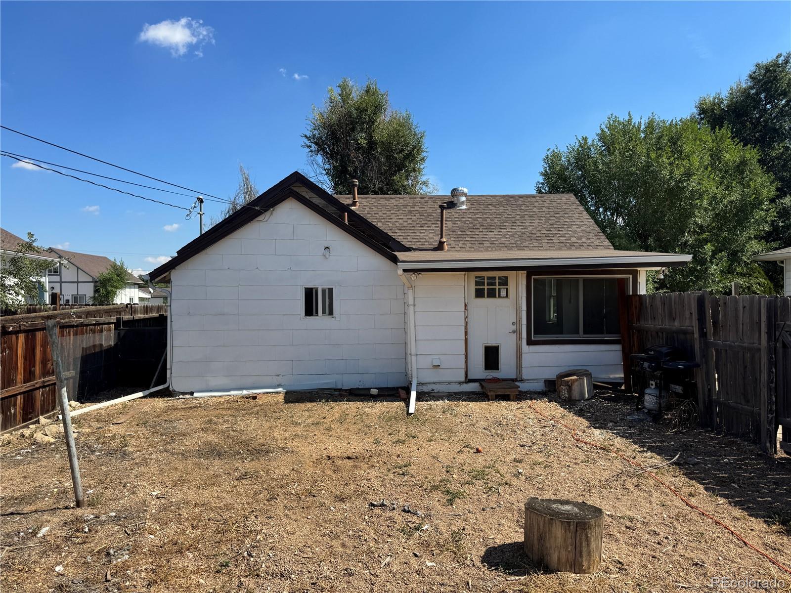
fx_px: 548
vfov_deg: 56.8
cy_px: 296
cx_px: 396
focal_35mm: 24
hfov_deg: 71.6
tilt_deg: +0.5
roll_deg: +0.3
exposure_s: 1/4608
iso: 80
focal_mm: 6.76
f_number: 1.78
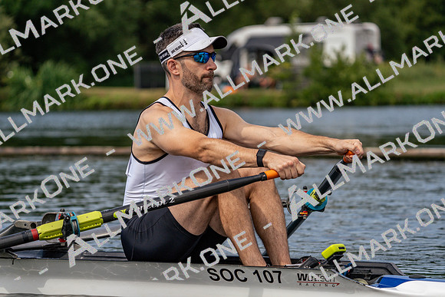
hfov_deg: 10.3
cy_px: 148
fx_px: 2473
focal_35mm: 200
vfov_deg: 6.9
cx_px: 222
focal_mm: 200
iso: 320
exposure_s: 1/1600
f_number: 5.6
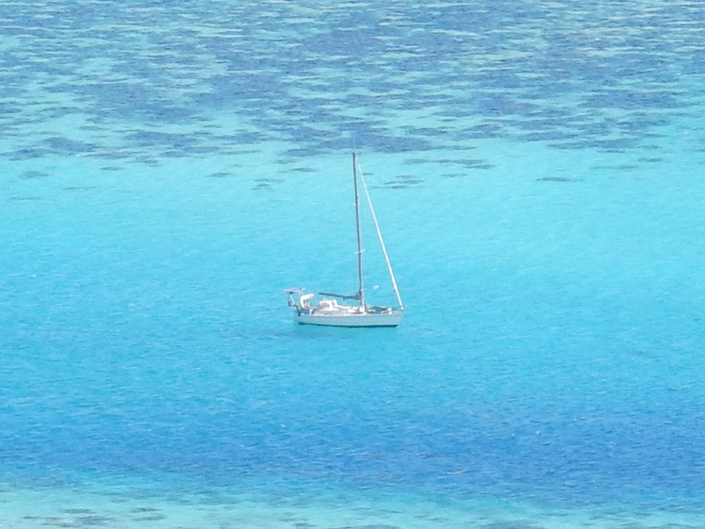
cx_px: 248
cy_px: 134
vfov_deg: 1.7
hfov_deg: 2.2
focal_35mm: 896
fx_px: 18244
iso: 125
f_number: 6.3
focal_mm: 40.9
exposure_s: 1/320
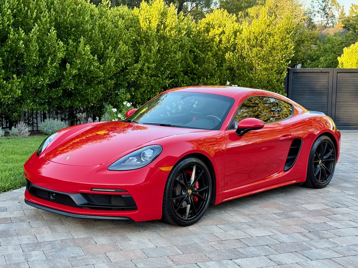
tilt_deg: -8.6
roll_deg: -0.4
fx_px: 496
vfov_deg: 30.3
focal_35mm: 48
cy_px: 134
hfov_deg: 39.7
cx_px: 179
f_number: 1.78
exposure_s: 1/162
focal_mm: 6.76
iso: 50
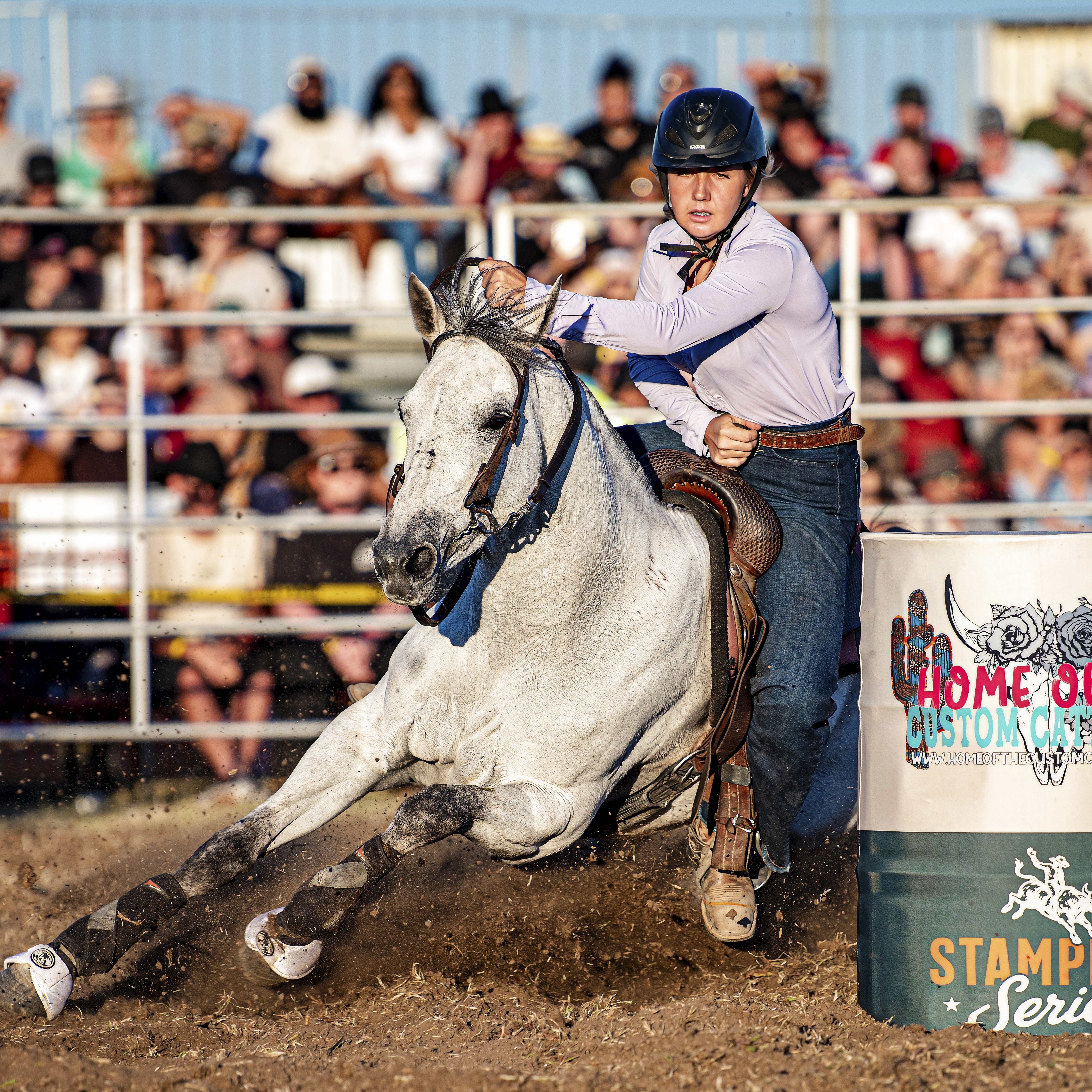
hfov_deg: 6.7
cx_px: 621
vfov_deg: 6.7
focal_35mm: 262
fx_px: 9351
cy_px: 550
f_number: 2.8
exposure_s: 1/1250
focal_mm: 200
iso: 90
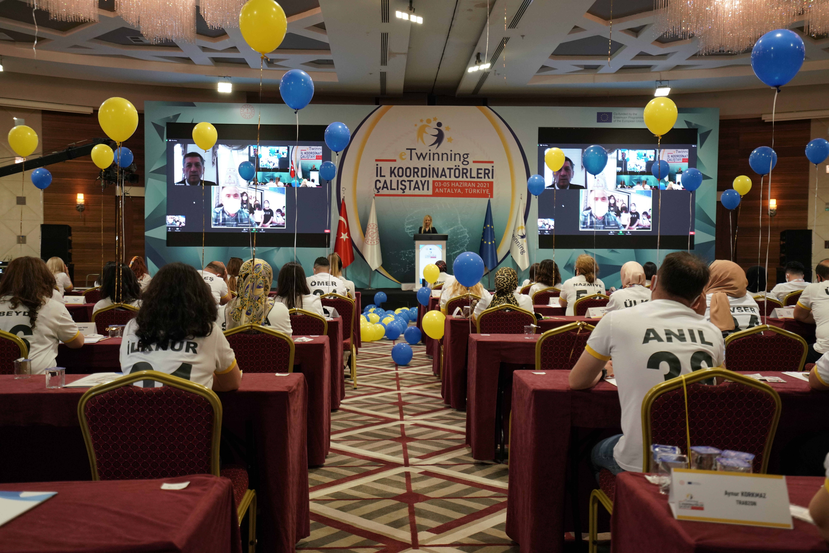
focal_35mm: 35
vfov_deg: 37.9
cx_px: 414
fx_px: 806
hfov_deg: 54.4
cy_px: 276
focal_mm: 35
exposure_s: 1/125
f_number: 4
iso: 2000
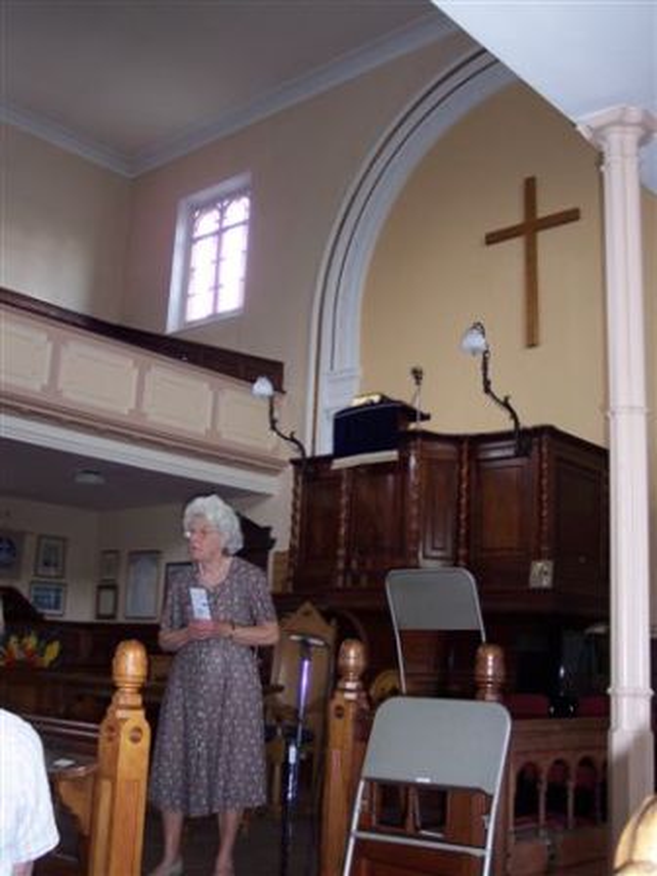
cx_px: 328
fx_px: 962
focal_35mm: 38
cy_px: 438
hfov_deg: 37.7
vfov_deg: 49.0
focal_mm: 8
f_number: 2.8
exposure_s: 1/30
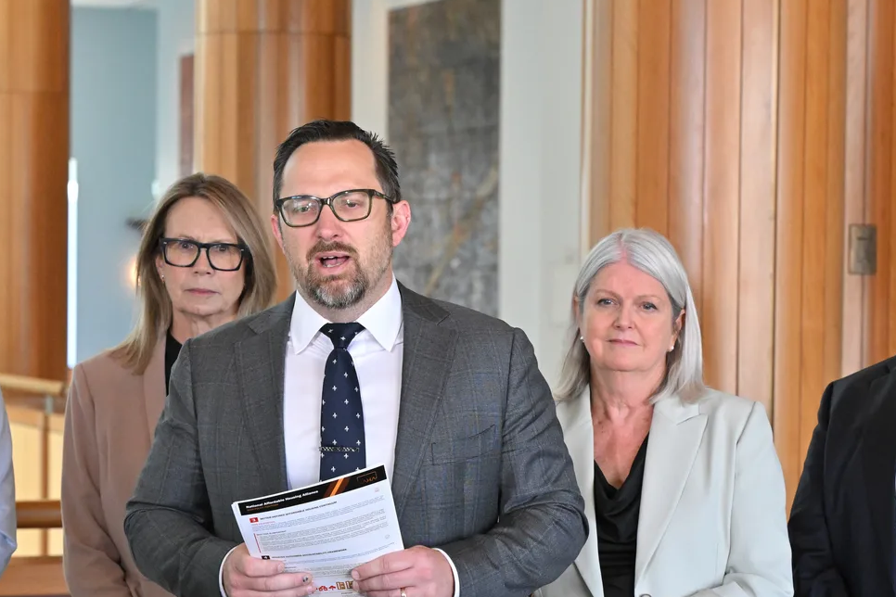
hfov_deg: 17.6
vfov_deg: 11.8
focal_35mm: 116
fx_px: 2887
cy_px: 398
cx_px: 434
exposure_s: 1/512
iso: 5000
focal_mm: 70
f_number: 5
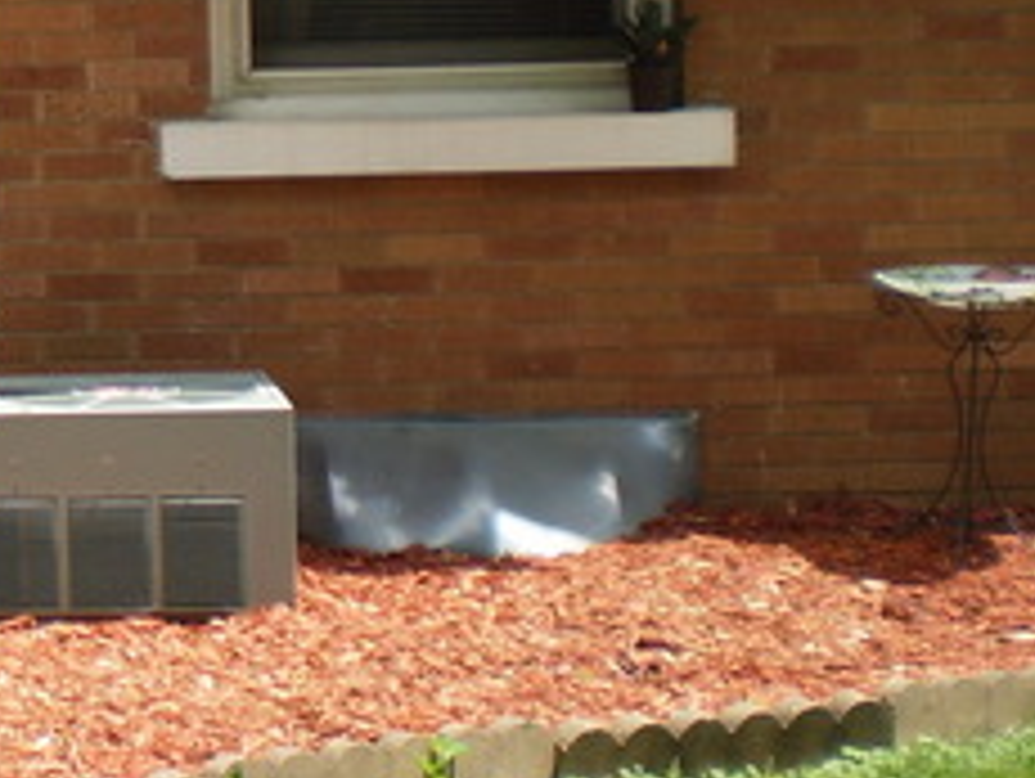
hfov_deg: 18.2
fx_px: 2993
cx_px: -351
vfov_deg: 14.8
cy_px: 184
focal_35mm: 100
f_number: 3.1
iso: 64
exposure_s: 1/500
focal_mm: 6.3
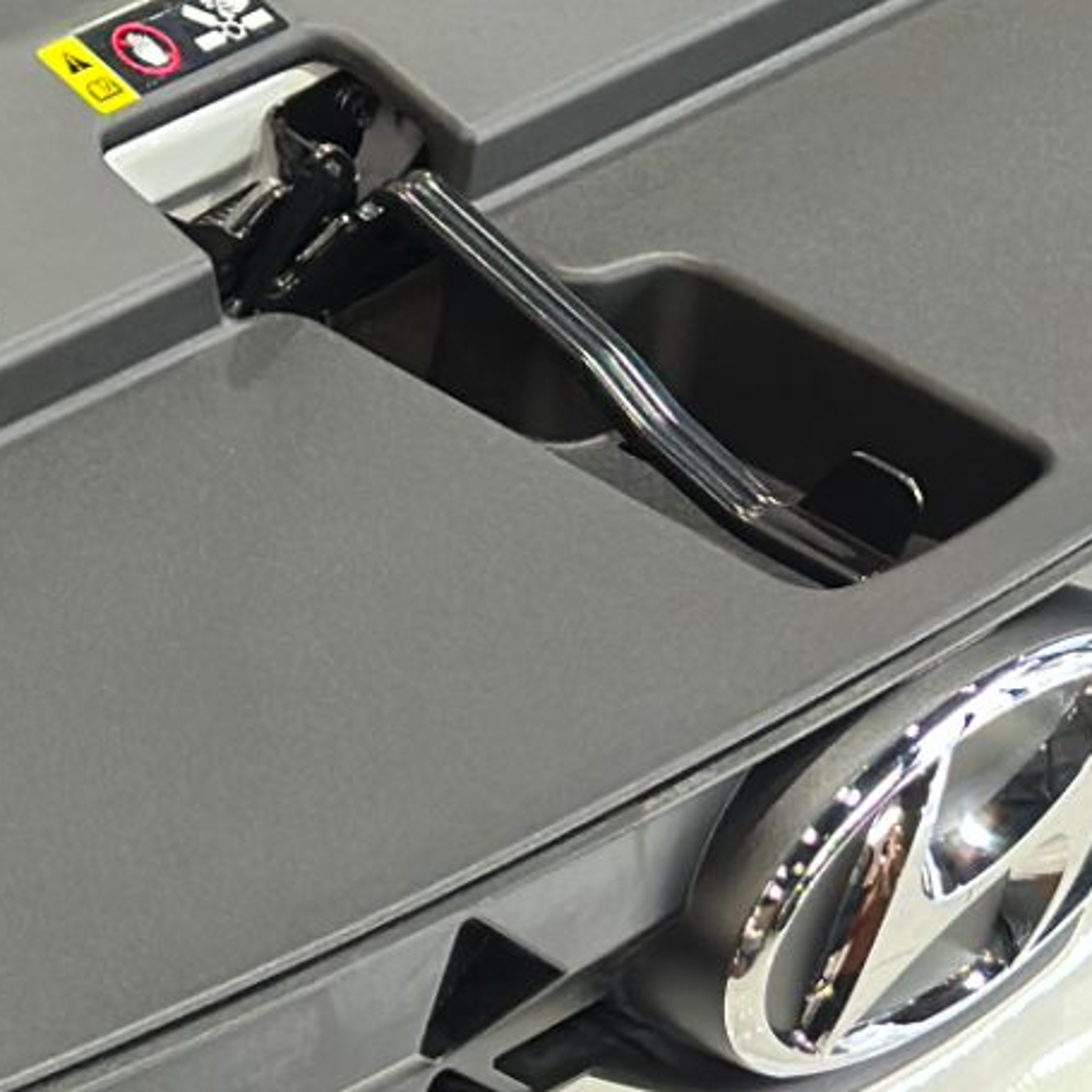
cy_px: -175
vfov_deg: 9.6
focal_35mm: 179
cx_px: -857
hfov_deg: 9.3
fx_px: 6389
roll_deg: -3.1
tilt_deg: -26.9
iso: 250
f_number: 1.78
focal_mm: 6.86
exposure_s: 1/60
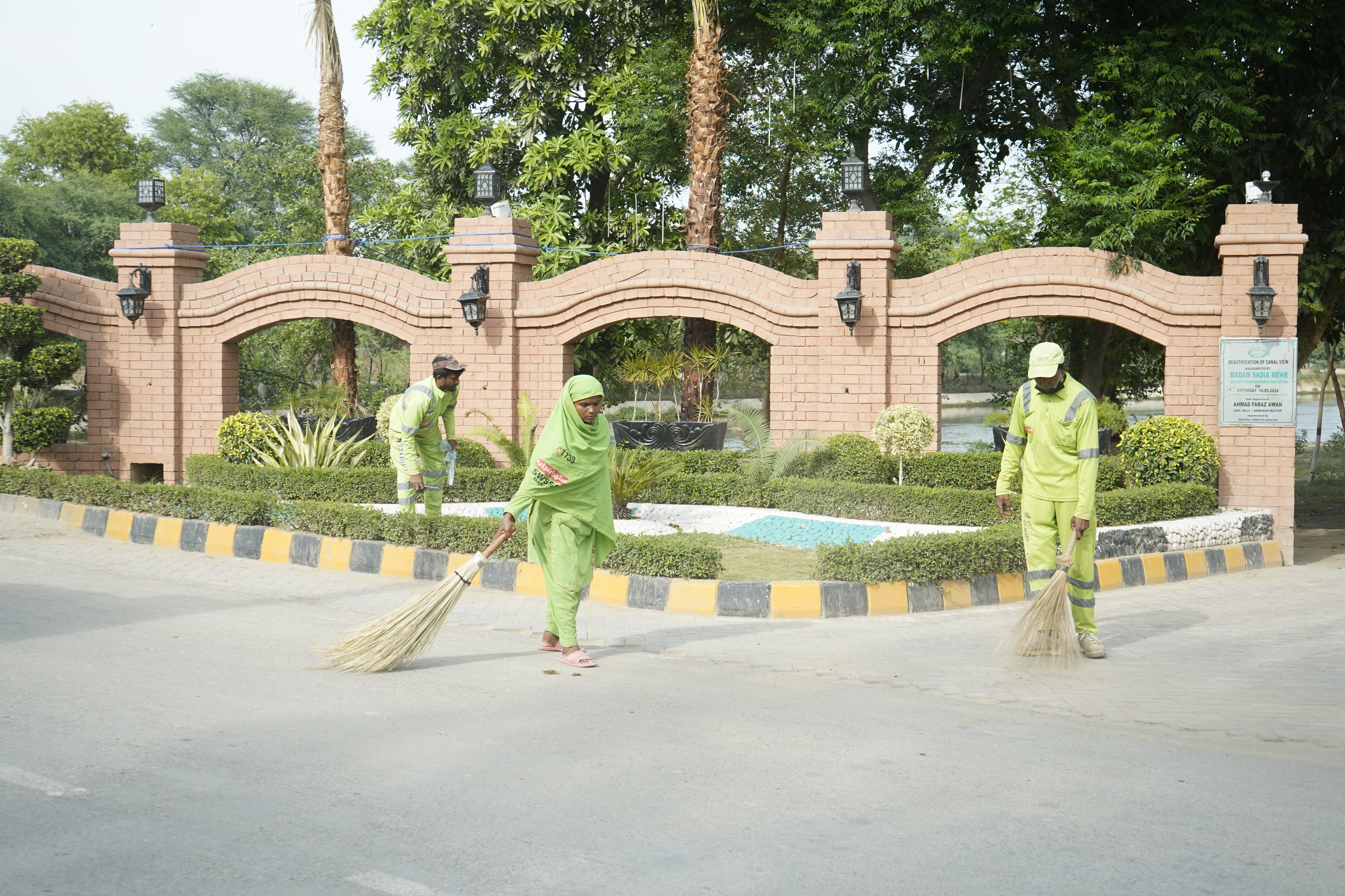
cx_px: 667
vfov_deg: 27.5
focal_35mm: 49
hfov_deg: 40.3
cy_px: 439
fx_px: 1830
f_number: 6.3
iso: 320
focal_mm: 48
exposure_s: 1/500
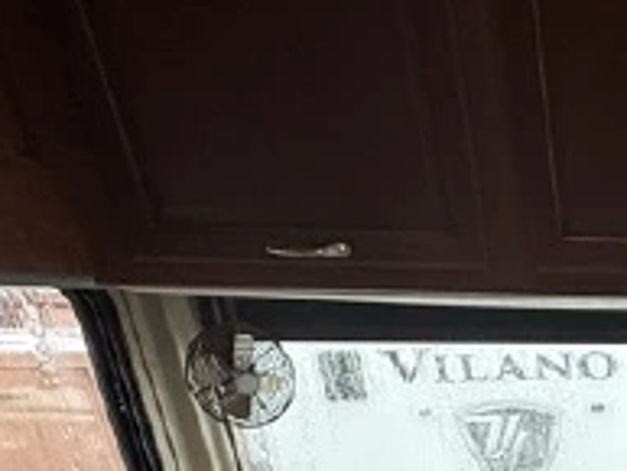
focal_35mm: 58
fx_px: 1051
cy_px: 884
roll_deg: +1.1
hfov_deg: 27.8
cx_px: 809
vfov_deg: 18.6
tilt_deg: -28.7
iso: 160
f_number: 2.2
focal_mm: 2.22
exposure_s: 1/120
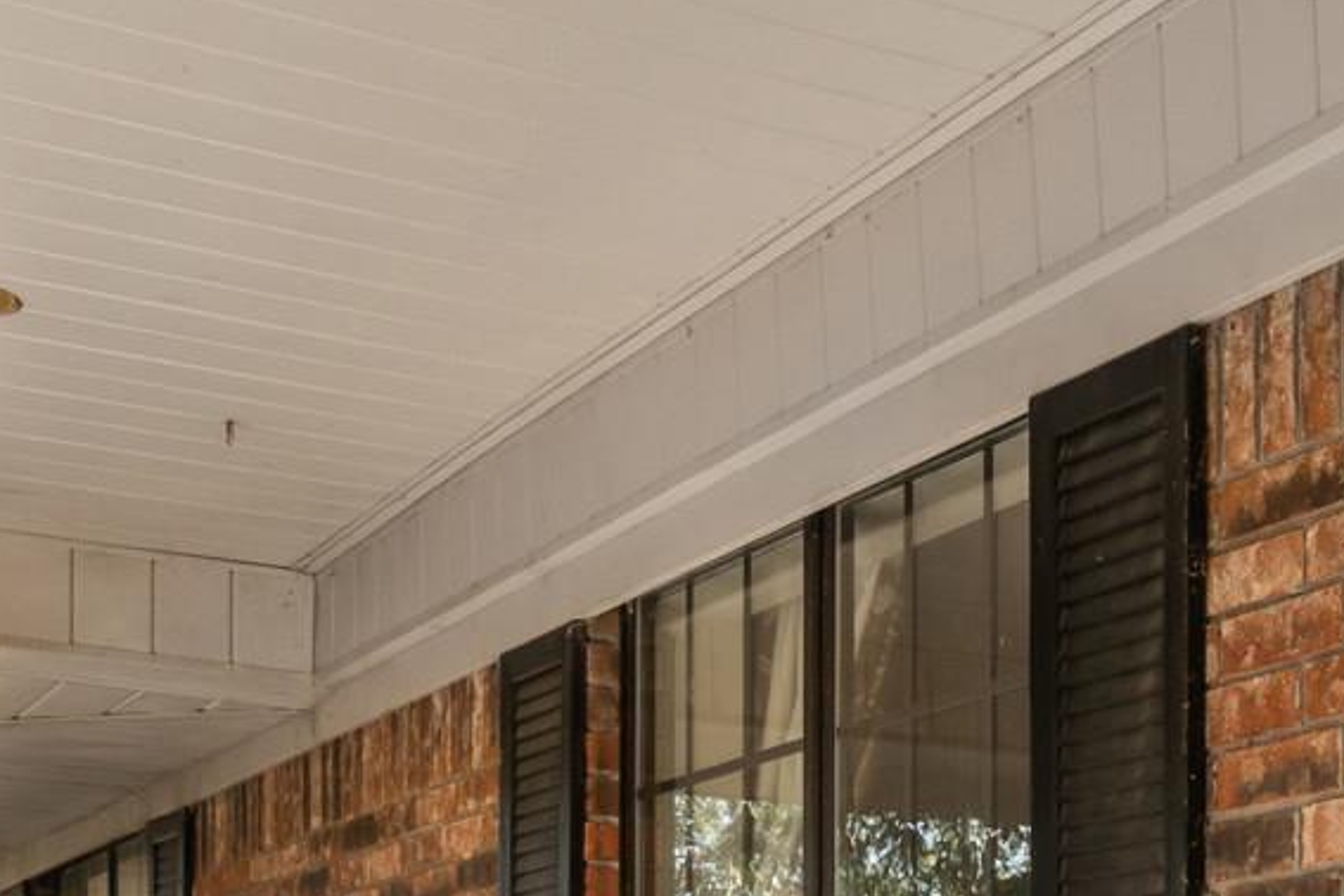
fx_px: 2725
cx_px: 1524
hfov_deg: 25.4
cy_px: 1236
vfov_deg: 17.3
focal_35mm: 73
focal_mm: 12
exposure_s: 1/25
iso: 250
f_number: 9
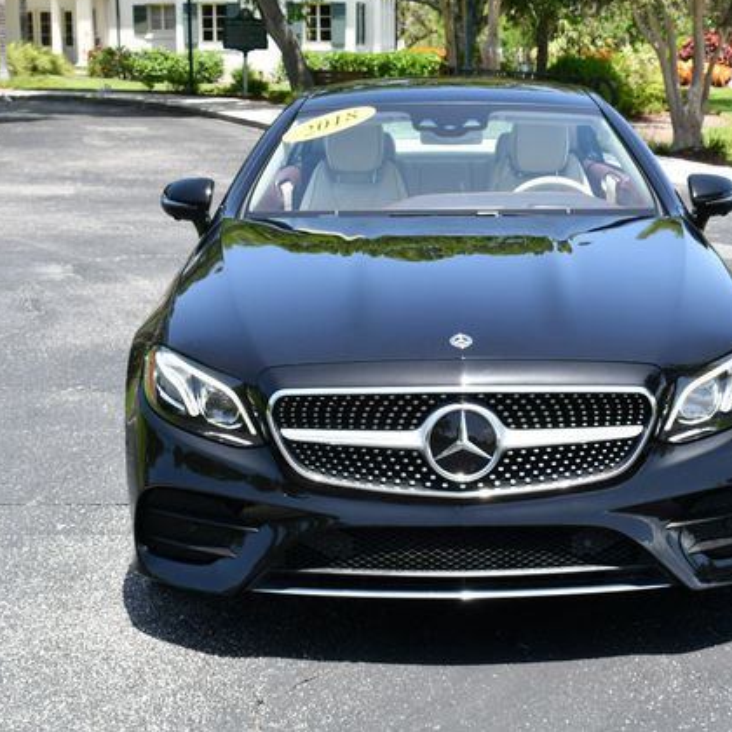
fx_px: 1675
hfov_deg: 24.6
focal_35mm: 70
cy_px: 361
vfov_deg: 24.7
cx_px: 437
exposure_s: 1/250
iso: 200
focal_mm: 27
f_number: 8
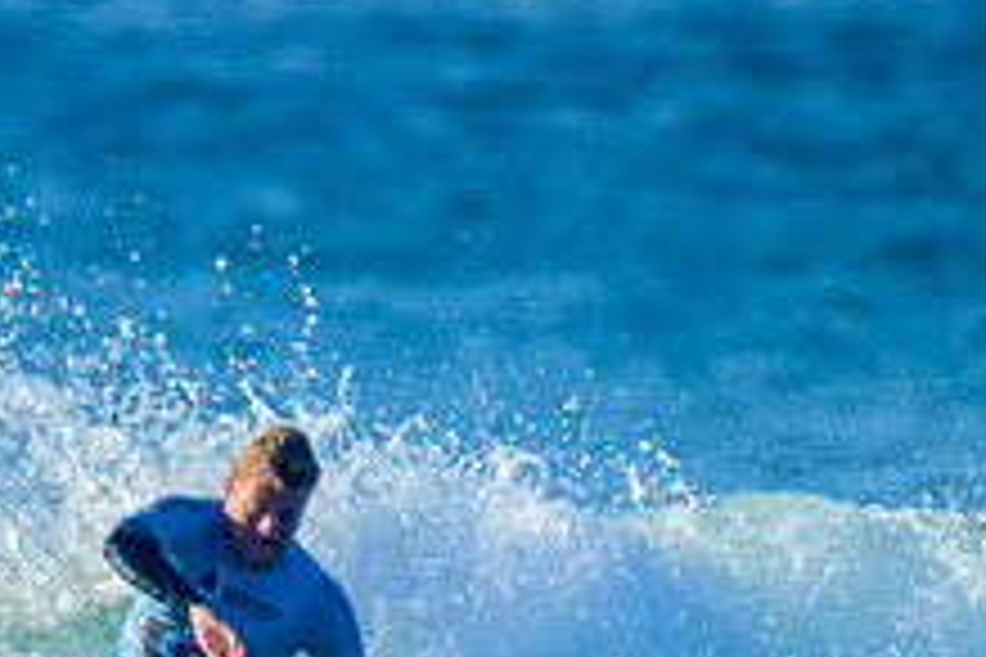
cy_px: 901
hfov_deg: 0.7
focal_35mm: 3166
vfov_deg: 0.4
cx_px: -190
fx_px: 86706
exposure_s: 1/2000
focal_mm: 1120
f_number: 9
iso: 900
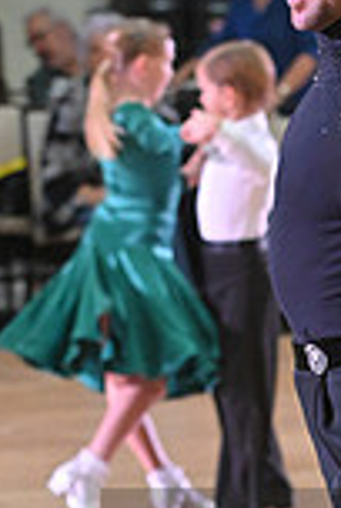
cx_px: 563
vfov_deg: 5.4
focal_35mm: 381
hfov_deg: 3.6
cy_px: 602
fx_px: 5388
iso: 3200
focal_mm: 100
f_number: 5
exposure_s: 1/320
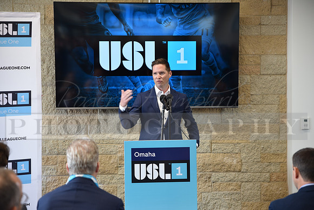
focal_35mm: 70
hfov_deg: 28.8
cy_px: 105
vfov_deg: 19.5
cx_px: 157
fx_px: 611
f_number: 2.8
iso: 400
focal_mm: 70
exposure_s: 1/60
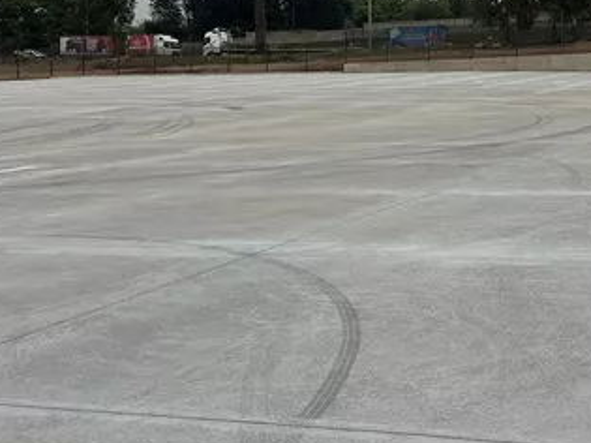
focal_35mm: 61
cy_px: 116
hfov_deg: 30.7
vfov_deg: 23.8
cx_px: 497
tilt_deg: -3.4
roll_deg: -0.4
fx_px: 1041
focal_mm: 6.86
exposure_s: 1/5000
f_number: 1.78
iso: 80
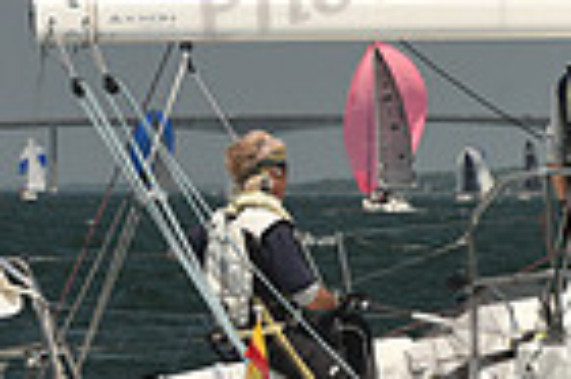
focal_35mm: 394
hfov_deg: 5.2
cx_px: 979
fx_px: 6242
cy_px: 96
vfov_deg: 3.5
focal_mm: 95
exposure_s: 1/640
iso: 250
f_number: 7.1
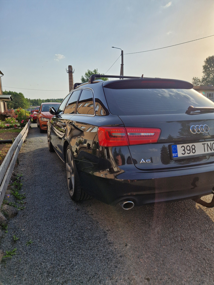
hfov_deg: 58.9
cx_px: 107
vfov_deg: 73.9
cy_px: 142
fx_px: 190
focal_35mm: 23
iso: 50
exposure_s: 1/1500
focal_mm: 5.4
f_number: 1.8
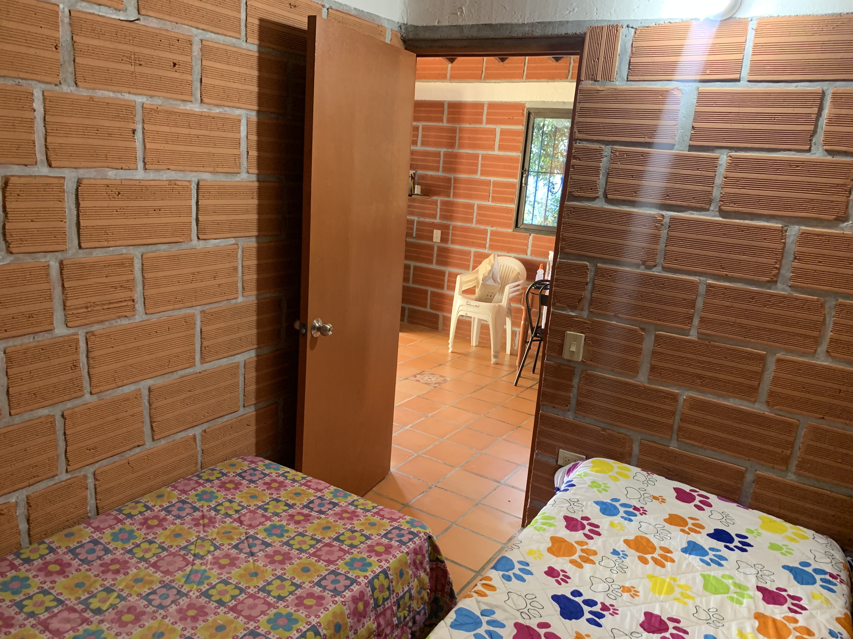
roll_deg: -4.2
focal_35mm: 26
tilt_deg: -14.4
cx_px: 426
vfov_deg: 53.1
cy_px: 320
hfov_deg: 67.3
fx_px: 641
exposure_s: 1/60
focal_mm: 4.25
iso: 320
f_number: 1.8
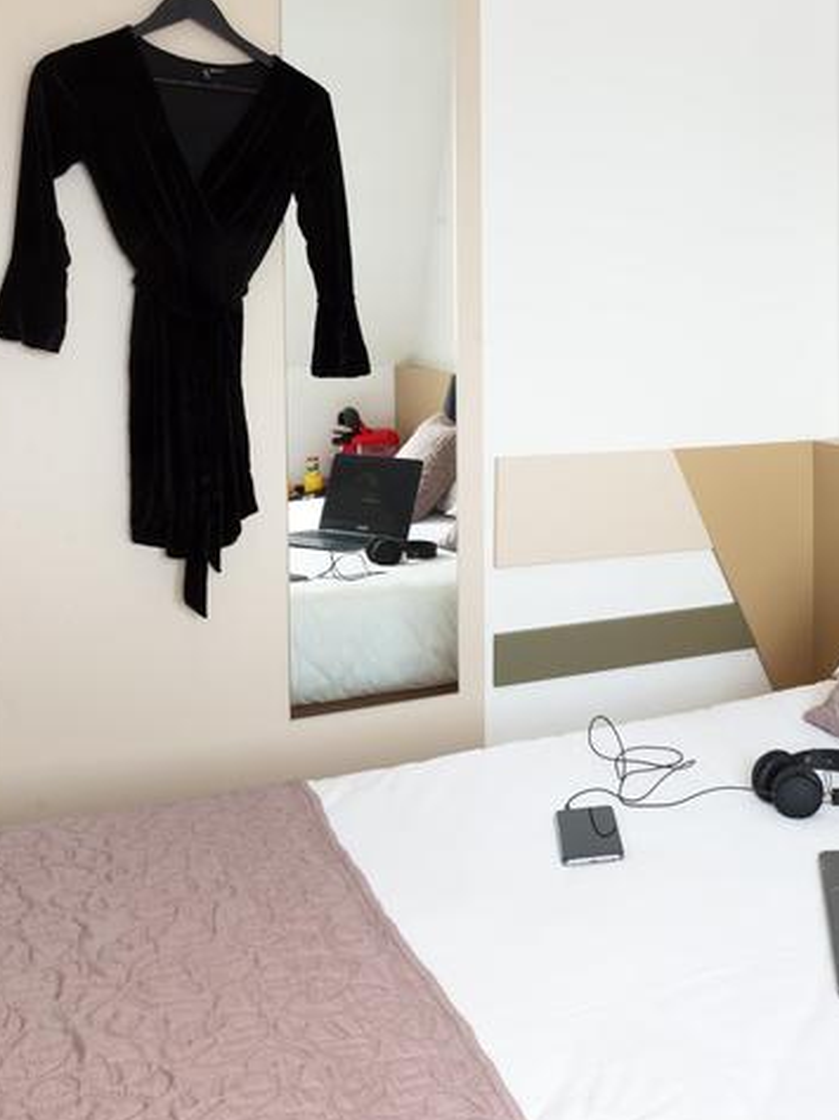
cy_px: 536
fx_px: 1261
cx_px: 853
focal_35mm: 39
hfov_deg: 33.4
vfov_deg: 47.9
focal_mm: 24
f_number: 11
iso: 160
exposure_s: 1/13
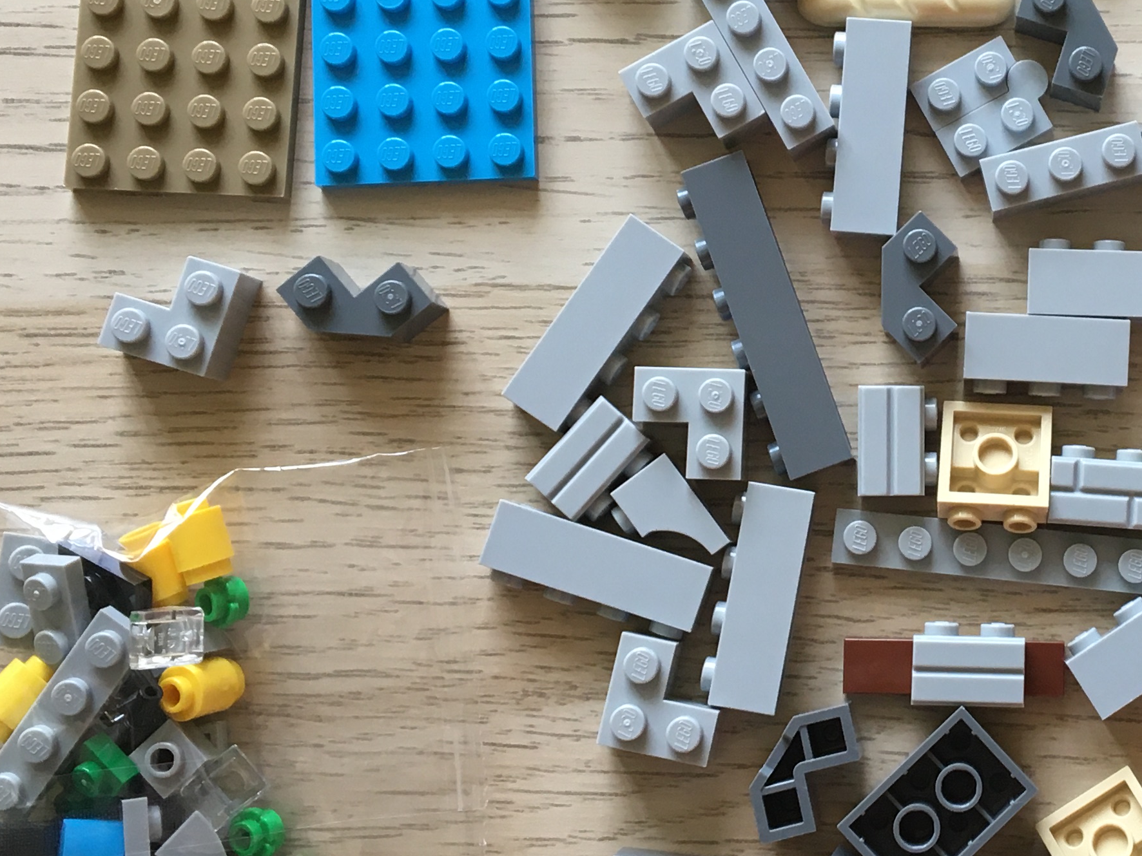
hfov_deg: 28.4
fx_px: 2177
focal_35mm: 66
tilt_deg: -85.0
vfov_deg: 22.2
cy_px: 308
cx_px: 1004
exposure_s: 1/33
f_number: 2.2
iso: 40
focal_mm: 4.15
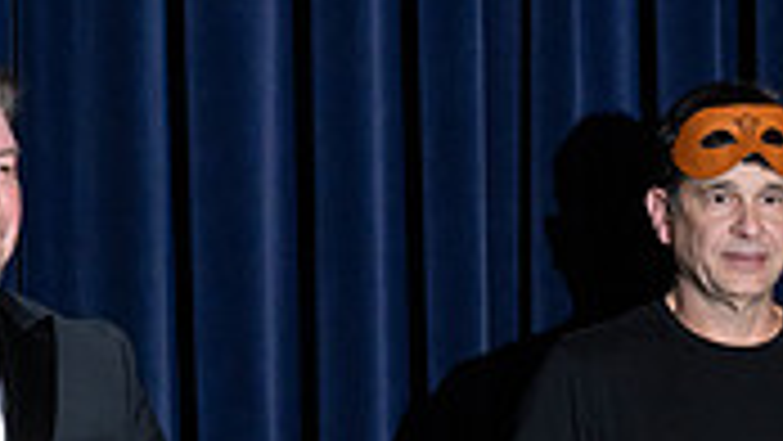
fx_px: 10509
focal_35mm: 506
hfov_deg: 4.3
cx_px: 720
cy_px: 601
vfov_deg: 2.4
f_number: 5
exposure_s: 1/200
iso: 2500
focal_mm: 145
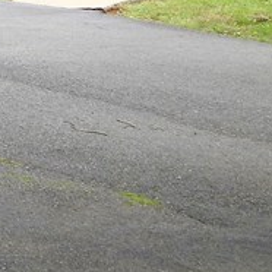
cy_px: -170
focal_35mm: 209
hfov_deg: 7.8
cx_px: -374
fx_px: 1858
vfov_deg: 8.2
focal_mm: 7.7
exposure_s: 1/100
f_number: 3.6
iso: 125
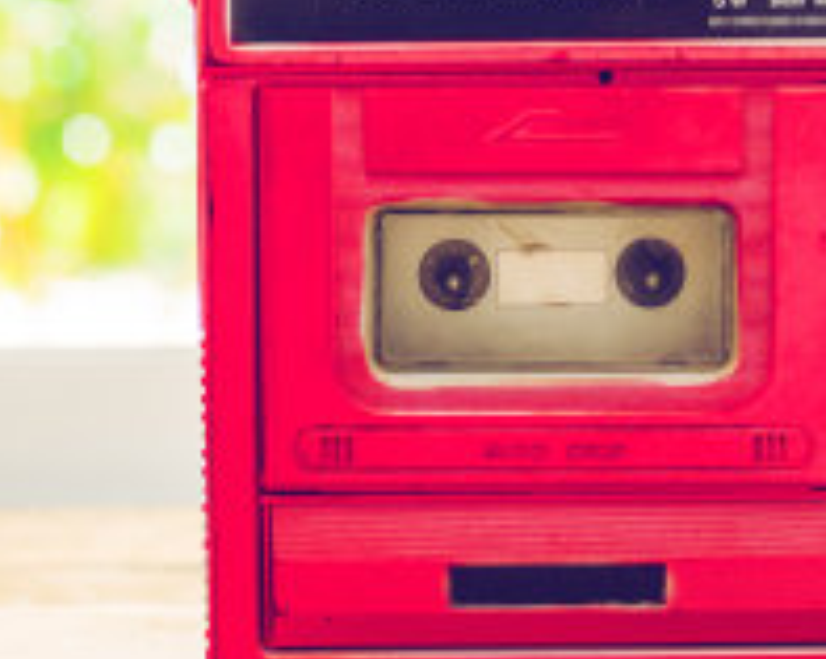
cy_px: 99
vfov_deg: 10.5
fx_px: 3564
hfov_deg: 13.2
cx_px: 407
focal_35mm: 146
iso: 100
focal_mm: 50
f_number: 4
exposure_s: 1/40
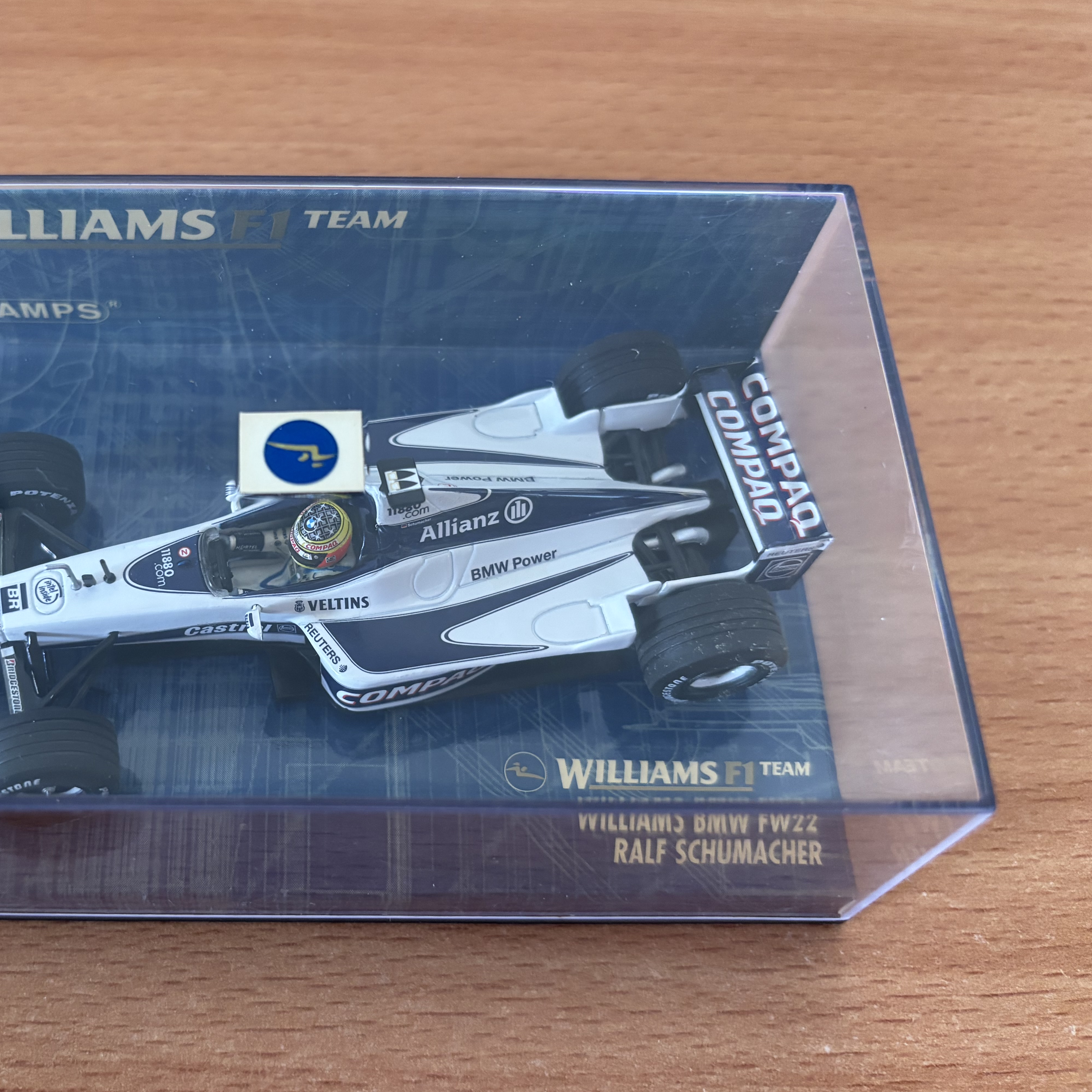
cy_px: 567
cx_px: 309
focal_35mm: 33
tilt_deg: -64.2
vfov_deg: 49.7
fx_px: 1178
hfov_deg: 48.3
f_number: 1.6
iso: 400
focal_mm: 5.96
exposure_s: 1/60
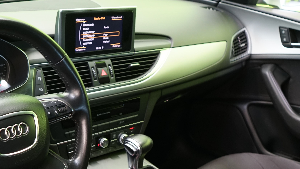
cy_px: 174
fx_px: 445
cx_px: 81
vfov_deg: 20.7
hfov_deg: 36.5
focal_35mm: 56
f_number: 4.5
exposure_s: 1/8
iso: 800
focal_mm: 28
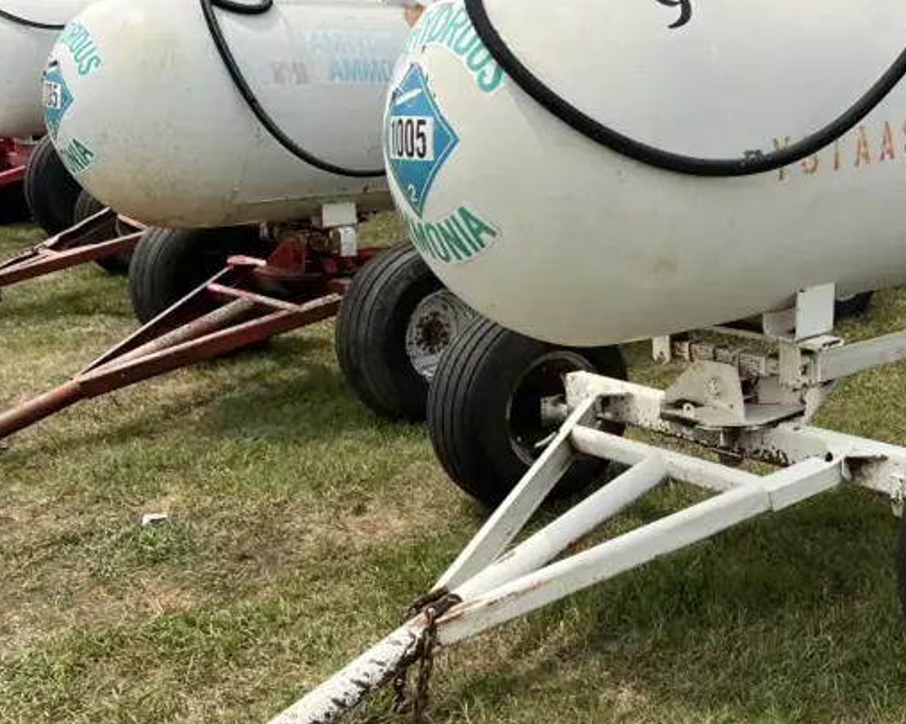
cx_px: 747
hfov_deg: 37.2
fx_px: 1287
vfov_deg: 31.4
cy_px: 335
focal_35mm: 48
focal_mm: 5.7
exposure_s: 1/4274
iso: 50
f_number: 1.5
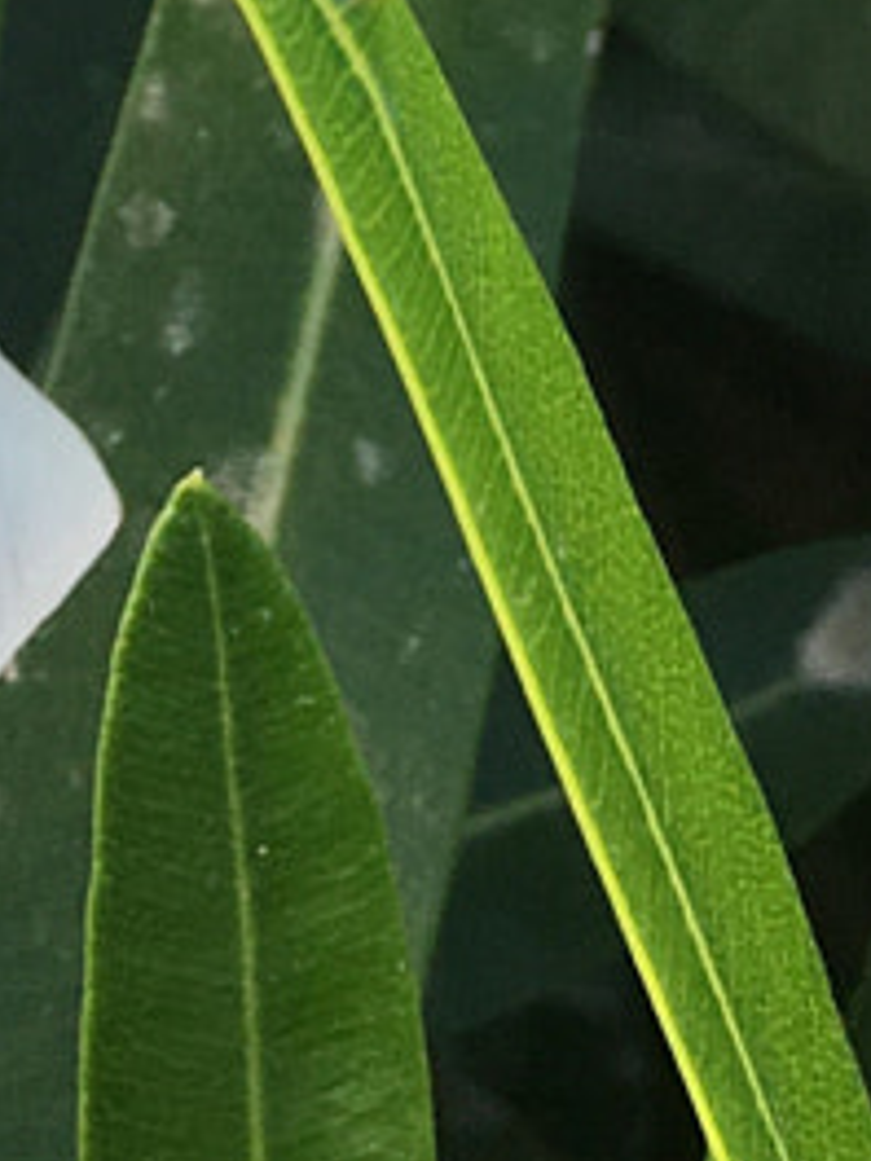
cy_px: -1658
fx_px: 5905
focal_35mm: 176
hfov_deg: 8.4
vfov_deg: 9.8
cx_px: 405
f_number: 2.2
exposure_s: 1/118
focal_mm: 4.15
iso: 25
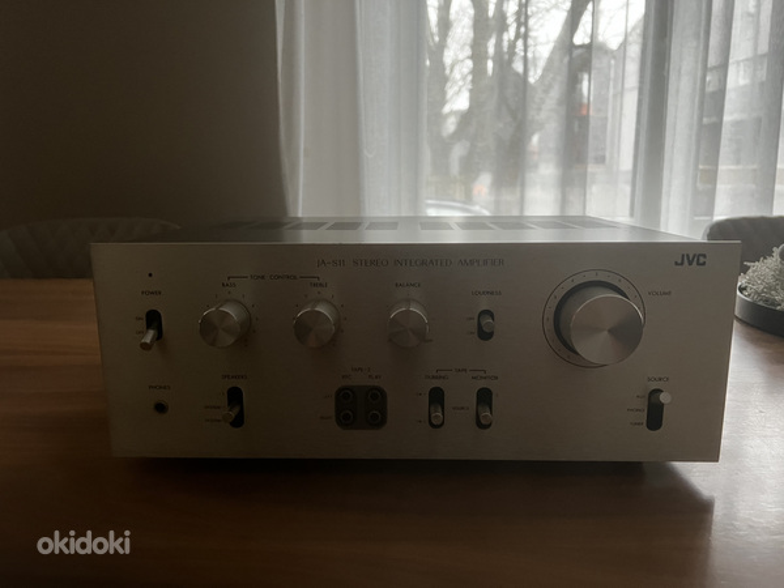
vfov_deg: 53.1
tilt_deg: -11.6
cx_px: 392
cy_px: 294
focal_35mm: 26
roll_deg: +0.1
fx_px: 589
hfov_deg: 67.3
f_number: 1.5
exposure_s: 1/60
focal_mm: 5.7
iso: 320
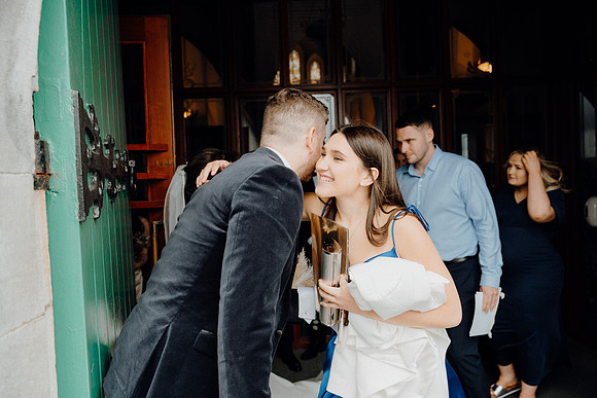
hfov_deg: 65.5
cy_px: 199
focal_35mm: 28
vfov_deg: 46.4
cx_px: 298
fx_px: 464
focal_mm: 28
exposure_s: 1/200
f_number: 3.5
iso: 200
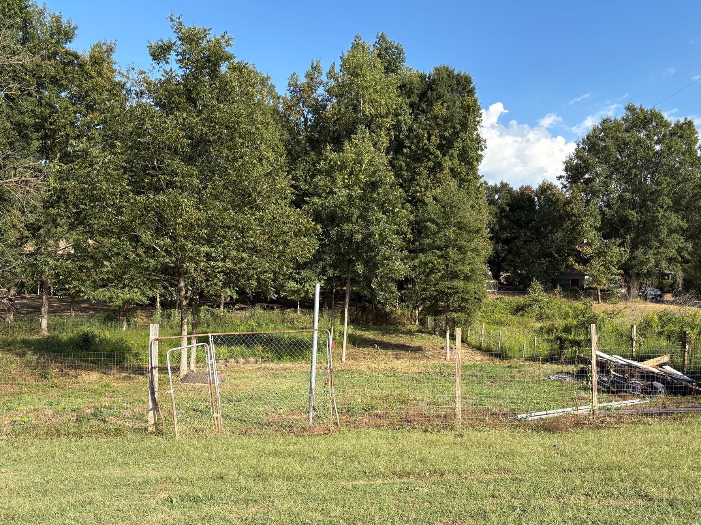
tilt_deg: -0.4
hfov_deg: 60.0
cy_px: 300
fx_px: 607
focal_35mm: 30
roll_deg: -1.5
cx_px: 353
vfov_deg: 46.7
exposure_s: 1/1587
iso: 64
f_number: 1.6
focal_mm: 5.96
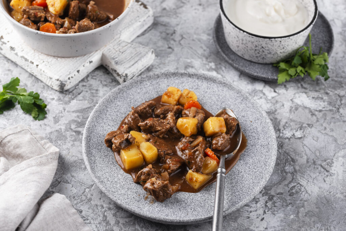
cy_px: 116
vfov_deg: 13.1
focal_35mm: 105
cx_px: 173
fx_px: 1010
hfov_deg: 19.4
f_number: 9
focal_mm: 105
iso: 100
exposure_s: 1/100
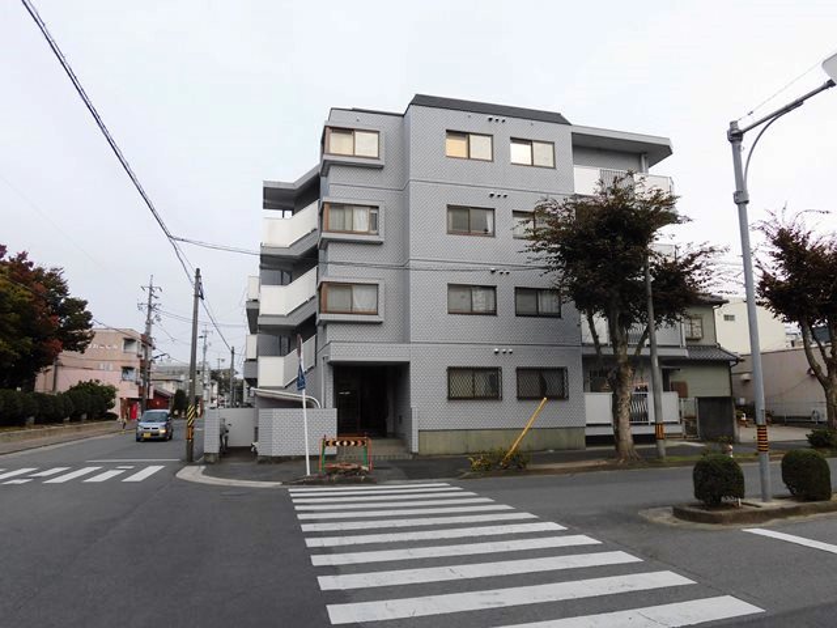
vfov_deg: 56.8
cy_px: 314
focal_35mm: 24
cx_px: 418
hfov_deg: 71.6
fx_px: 580
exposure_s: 1/100
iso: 100
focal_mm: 4.3
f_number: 3.1
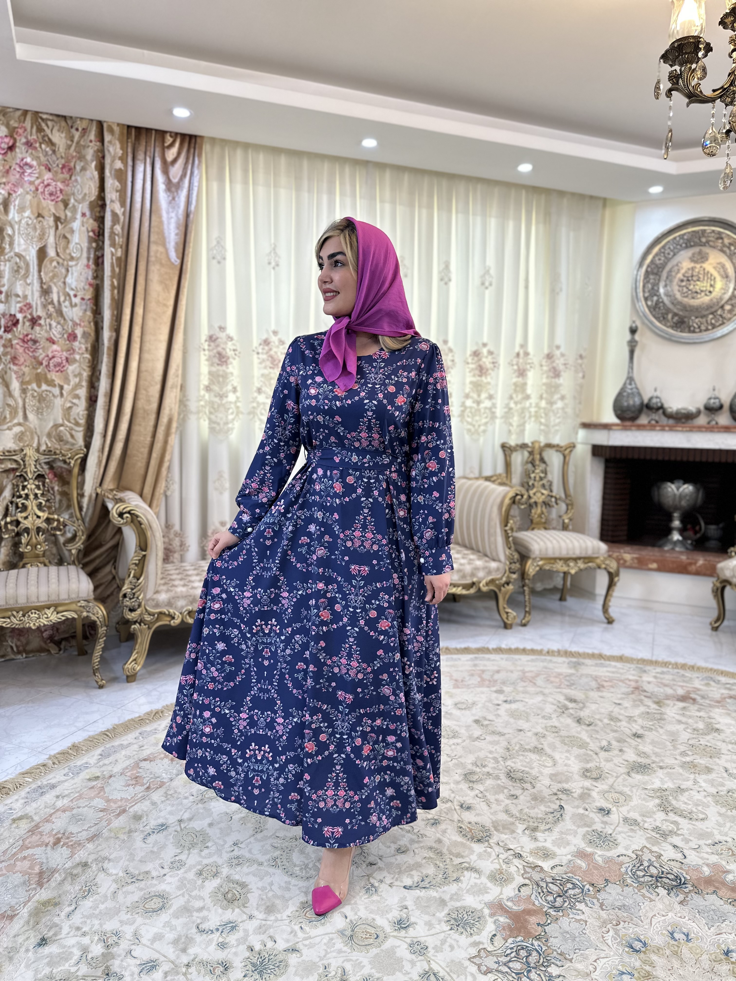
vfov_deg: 71.6
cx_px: 368
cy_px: 490
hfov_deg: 56.8
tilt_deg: -7.0
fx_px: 680
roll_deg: -1.1
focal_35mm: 24
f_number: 1.78
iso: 80
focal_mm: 6.86
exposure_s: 1/100
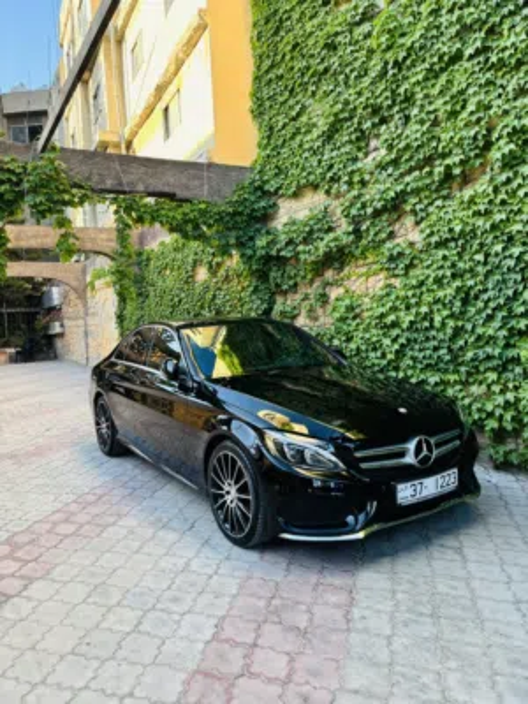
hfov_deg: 53.1
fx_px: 529
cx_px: 264
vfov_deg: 67.3
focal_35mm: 26
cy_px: 352
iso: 32
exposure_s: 1/135
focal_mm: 5.96
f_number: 1.6
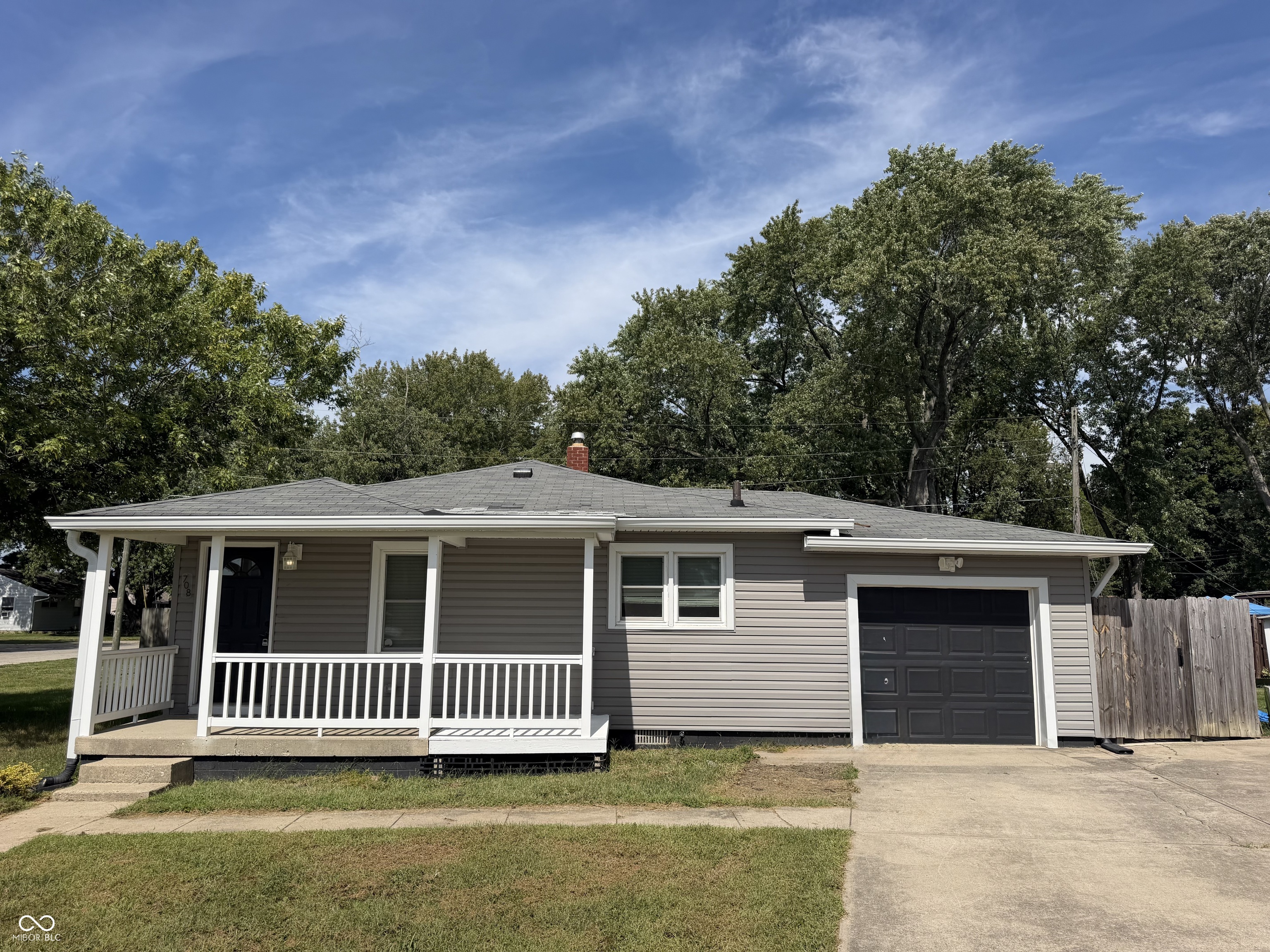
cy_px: 476
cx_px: 635
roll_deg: -0.9
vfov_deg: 56.8
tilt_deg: +7.4
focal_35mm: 24
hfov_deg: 71.6
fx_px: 881
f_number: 1.78
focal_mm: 6.76
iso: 80
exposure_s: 1/6173
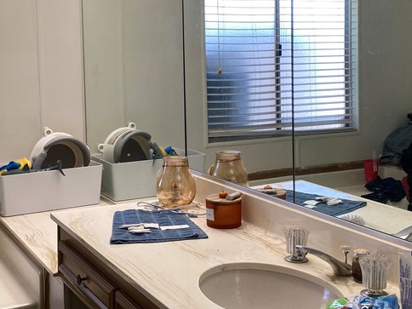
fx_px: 655
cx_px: 167
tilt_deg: -4.2
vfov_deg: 26.3
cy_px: 92
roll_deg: +0.3
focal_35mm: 55
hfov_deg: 34.8
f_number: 1.8
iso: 40
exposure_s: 1/120
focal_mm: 4.25
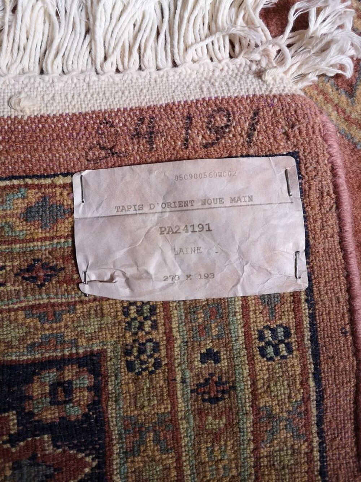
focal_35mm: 27
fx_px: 375
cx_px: 180
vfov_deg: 65.3
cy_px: 241
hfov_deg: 51.4
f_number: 1.8
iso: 100
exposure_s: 1/50
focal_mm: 3.95
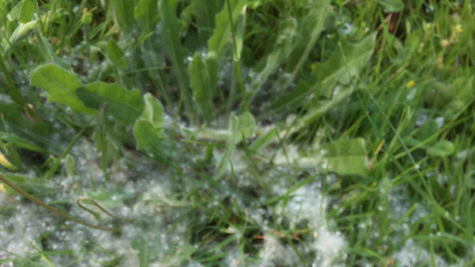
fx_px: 541
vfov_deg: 25.5
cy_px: 301
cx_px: 234
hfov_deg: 47.4
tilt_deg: -68.7
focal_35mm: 43
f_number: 2.2
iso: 32
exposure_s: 1/255
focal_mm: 4.15
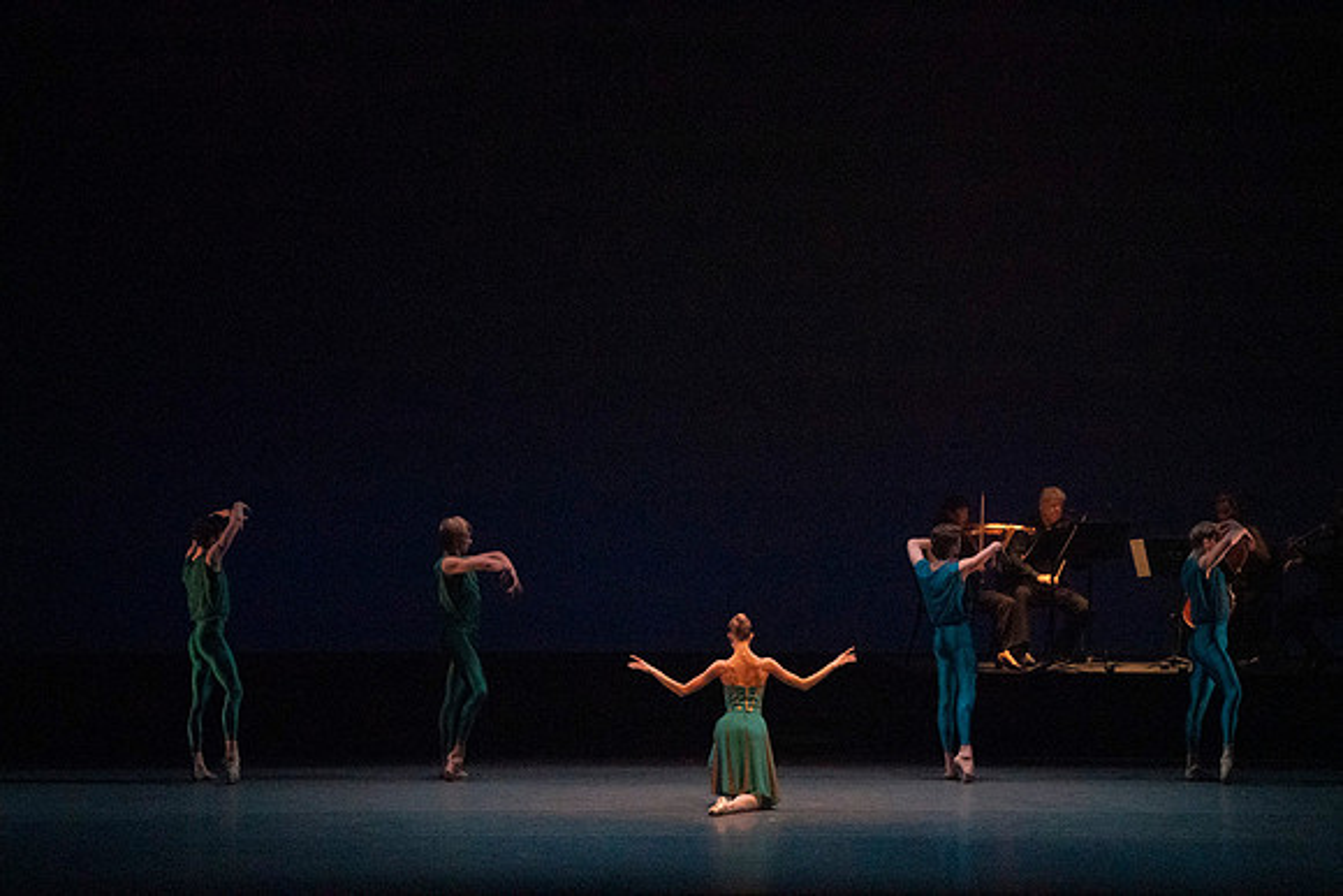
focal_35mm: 164
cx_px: 672
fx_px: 6119
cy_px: 448
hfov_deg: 12.5
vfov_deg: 8.4
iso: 25600
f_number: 8
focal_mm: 164
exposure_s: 1/400
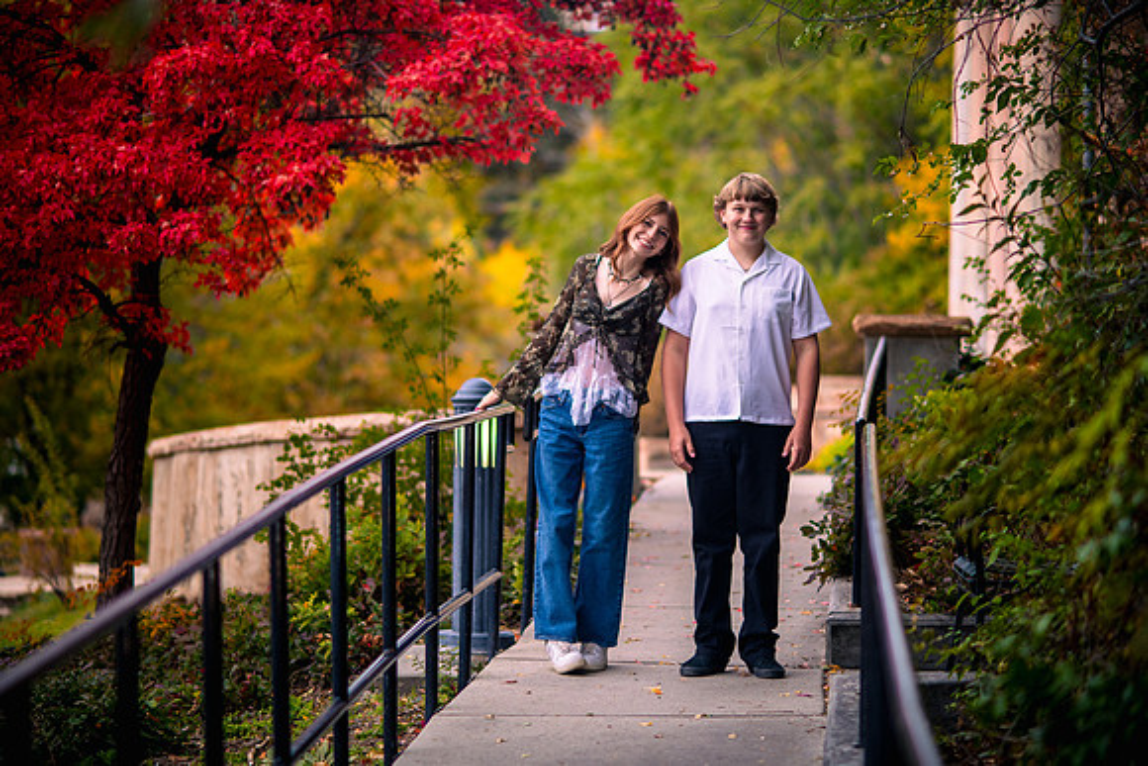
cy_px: 383
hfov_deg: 19.1
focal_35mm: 107
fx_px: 3413
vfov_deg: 12.8
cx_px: 574
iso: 200
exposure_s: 1/500
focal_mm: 105
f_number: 2
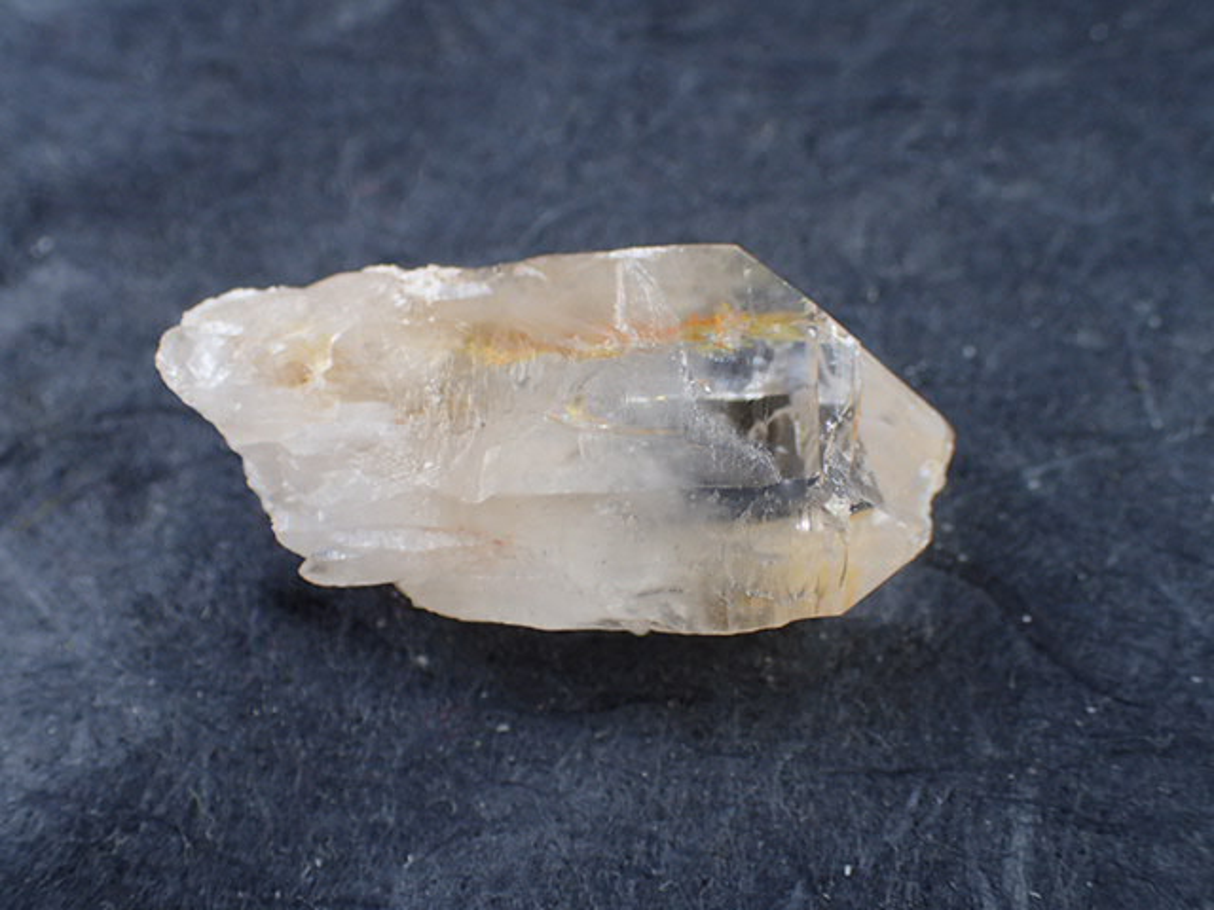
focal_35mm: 46
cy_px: 455
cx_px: 607
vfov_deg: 31.5
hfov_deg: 41.2
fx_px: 1613
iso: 200
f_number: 3.1
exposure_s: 1/200
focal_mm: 8.41
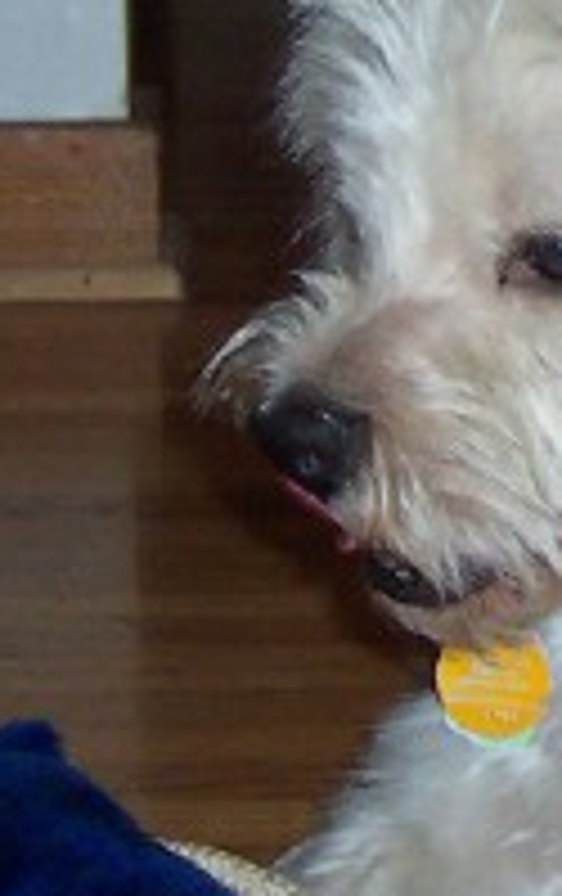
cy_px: 243
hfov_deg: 8.5
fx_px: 3687
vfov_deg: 13.8
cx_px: 845
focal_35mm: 151
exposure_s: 1/60
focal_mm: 5.6
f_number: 2.8
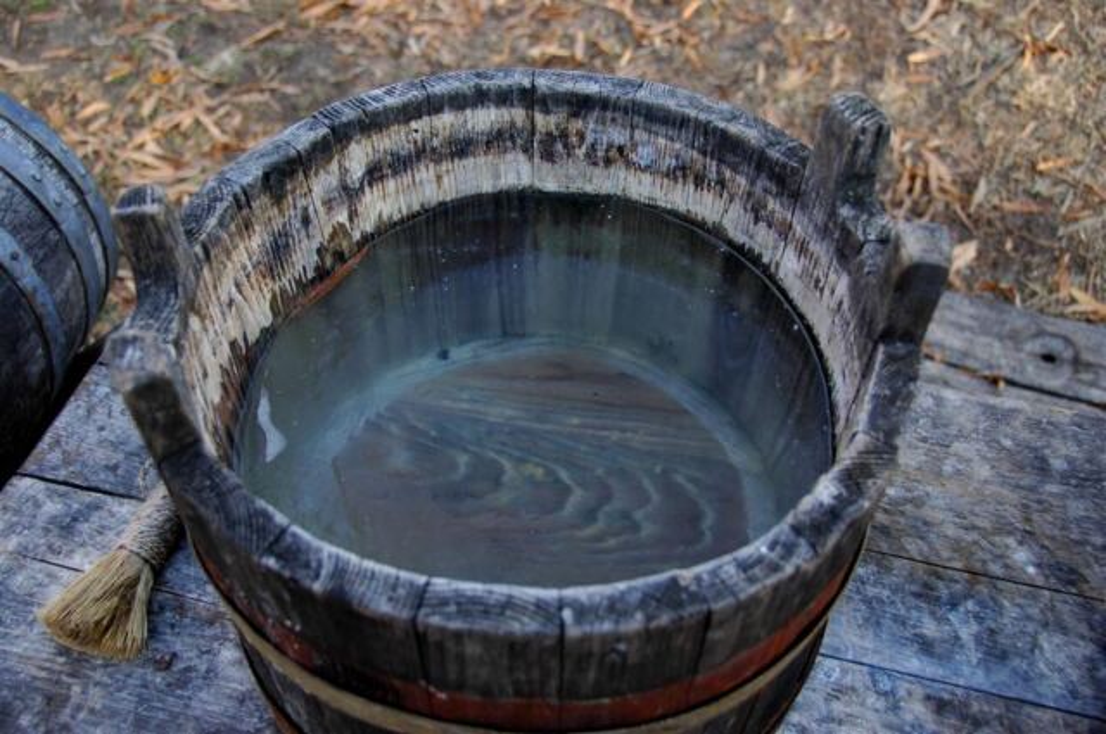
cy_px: 367
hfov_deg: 46.5
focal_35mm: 42
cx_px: 553
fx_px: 1289
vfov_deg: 31.8
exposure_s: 1/80
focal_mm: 28
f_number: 4
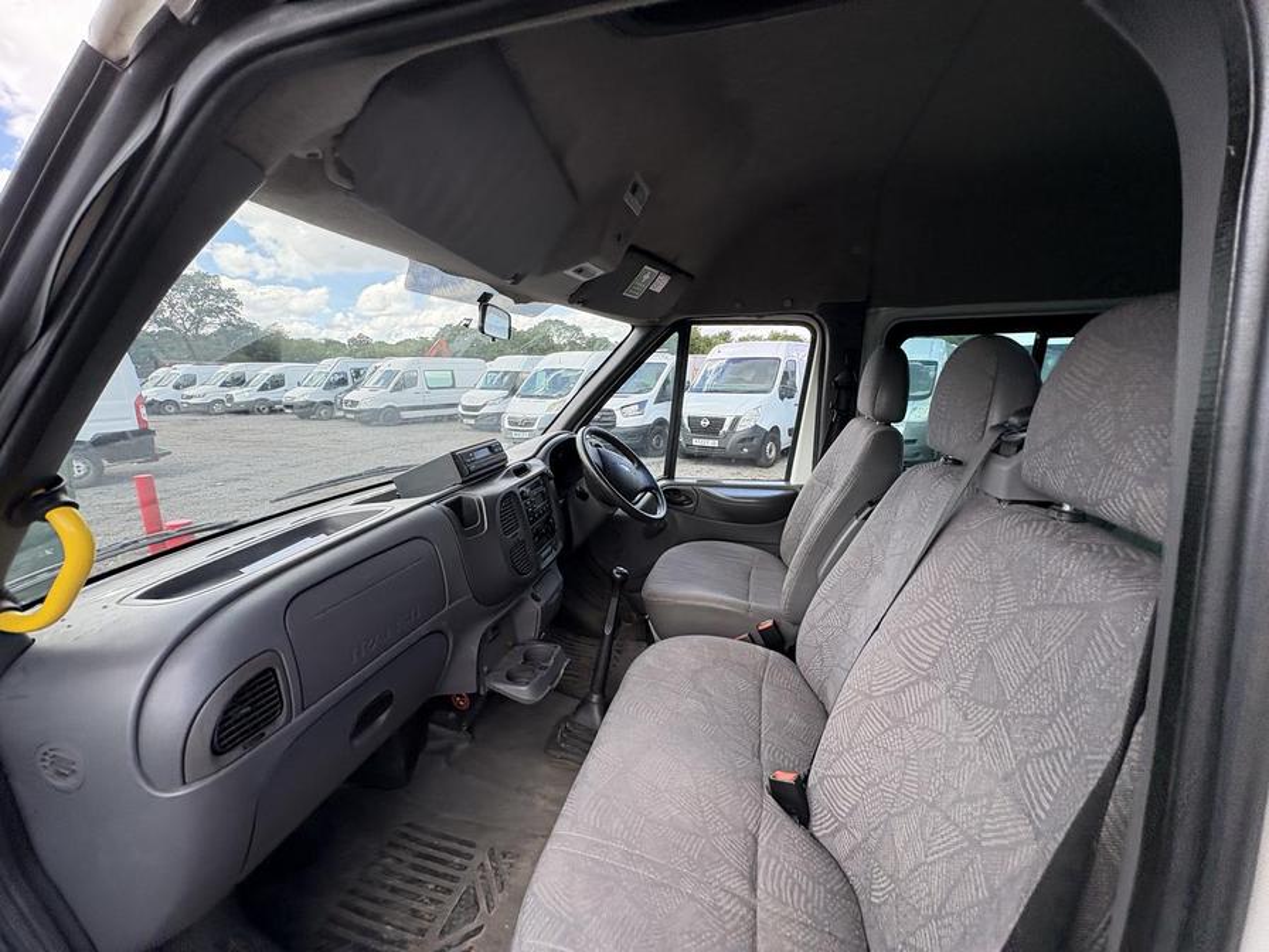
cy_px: 476
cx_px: 634
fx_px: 513
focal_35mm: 14
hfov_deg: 102.1
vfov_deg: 85.7
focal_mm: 2.22
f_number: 2.2
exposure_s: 1/311
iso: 64
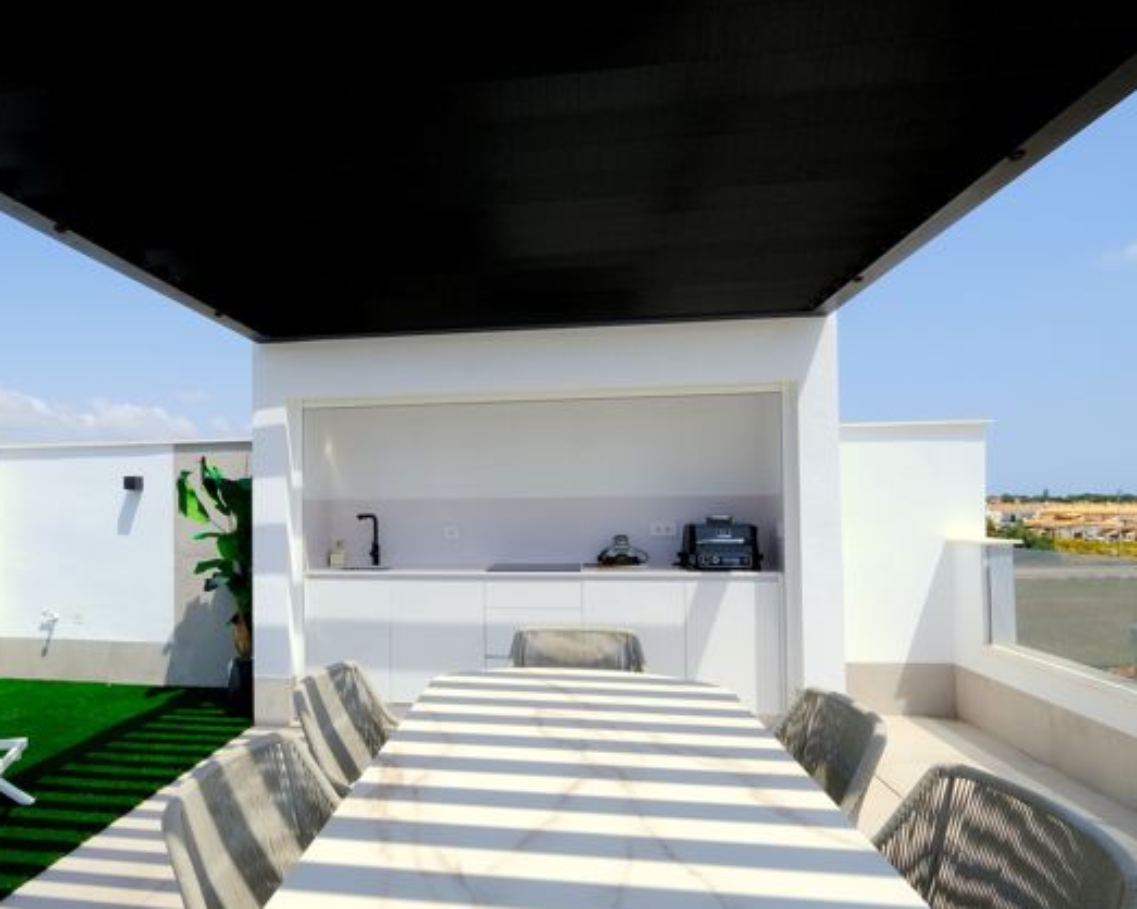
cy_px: 508
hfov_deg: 82.4
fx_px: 639
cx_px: 460
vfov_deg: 70.6
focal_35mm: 19
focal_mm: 10
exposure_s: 1/125
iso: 200
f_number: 20
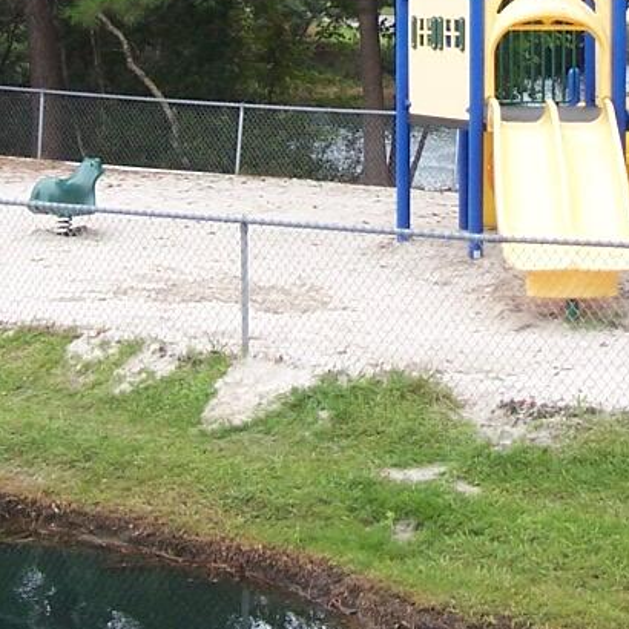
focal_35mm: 127
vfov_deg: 13.5
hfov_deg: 13.7
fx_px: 2611
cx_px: 402
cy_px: -38
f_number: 2.8
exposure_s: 1/350
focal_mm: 6.3
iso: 80
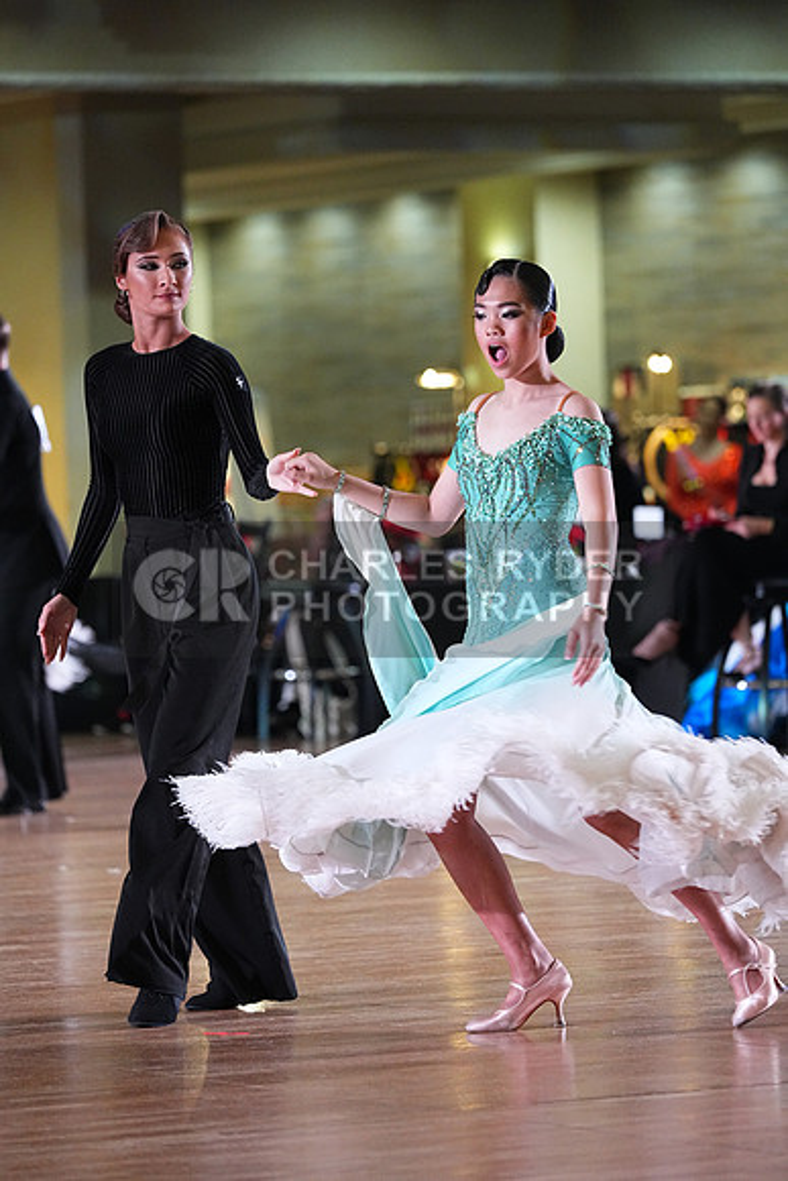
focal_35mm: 200
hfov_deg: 6.9
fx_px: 6562
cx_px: 394
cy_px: 590
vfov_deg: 10.3
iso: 6400
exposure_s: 1/400
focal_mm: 200
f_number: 4.5
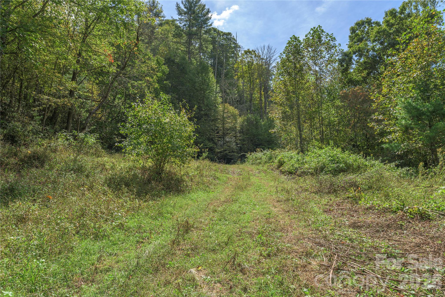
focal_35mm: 24
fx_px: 297
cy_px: 148
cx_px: 222
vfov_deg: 53.1
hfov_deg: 73.7
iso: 320
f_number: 8
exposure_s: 1/640
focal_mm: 24
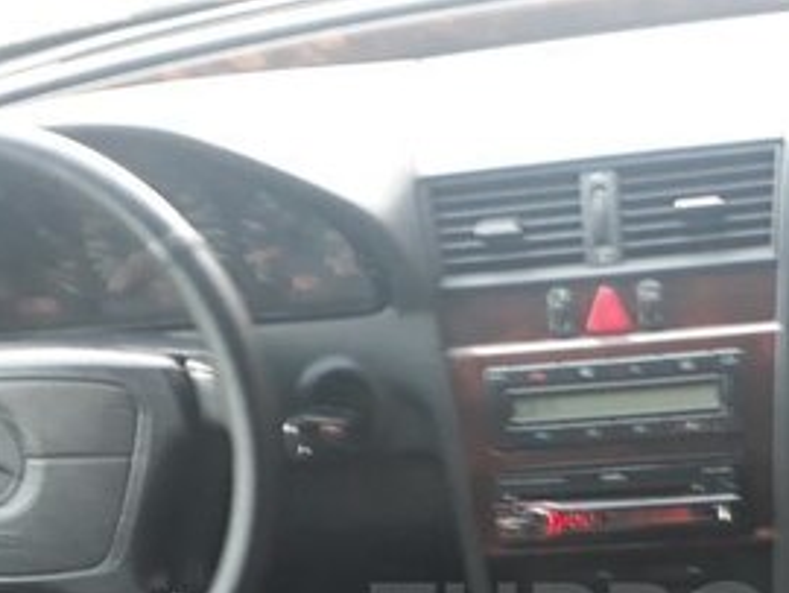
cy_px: 627
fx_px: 1506
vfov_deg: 21.3
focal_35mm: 66
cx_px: 669
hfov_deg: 28.5
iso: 200
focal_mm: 3.6
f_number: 1.9
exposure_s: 1/17
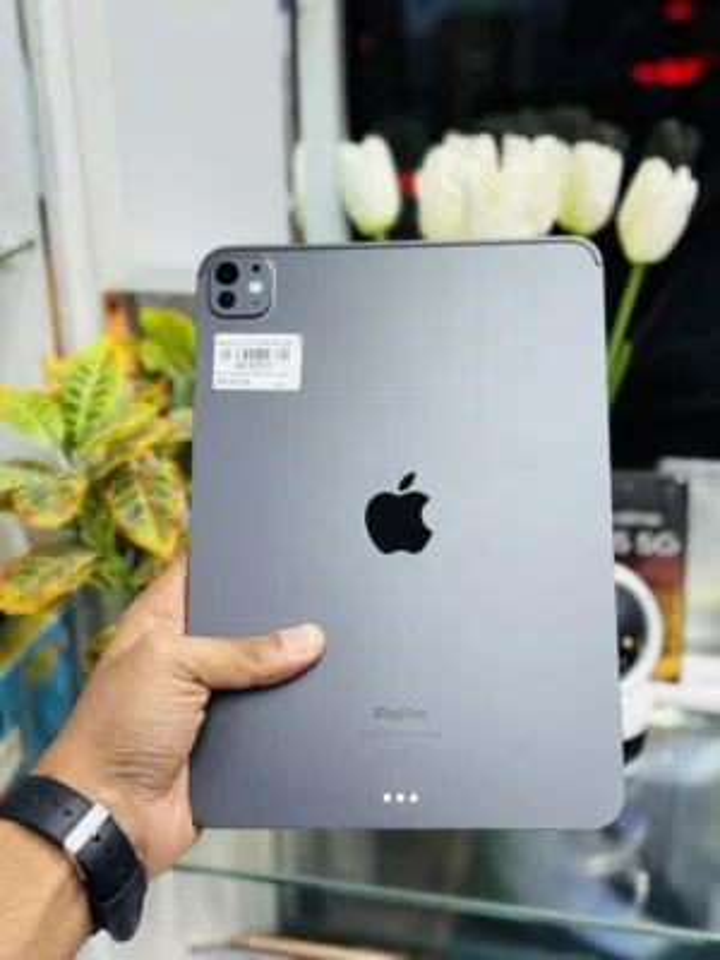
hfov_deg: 30.3
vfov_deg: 39.7
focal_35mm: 48
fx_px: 1331
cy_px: 480
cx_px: 360
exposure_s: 1/412
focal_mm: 6.76
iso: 64
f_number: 1.78
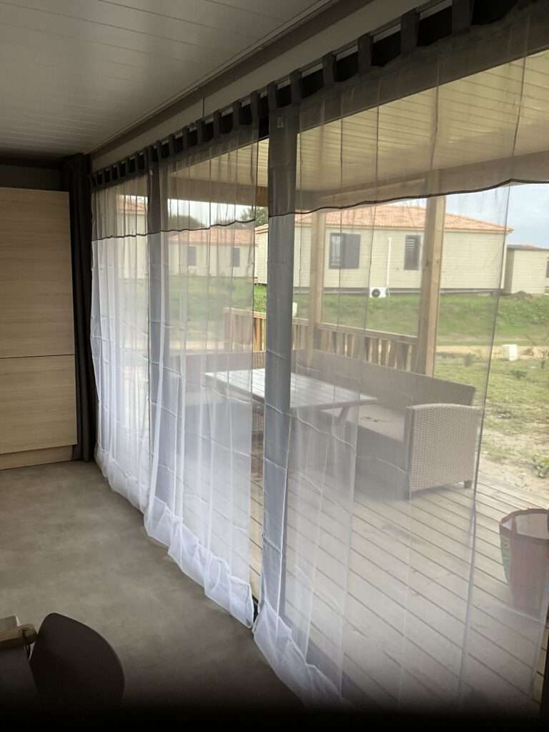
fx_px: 613
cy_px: 366
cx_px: 274
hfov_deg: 48.2
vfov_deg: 61.7
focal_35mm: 29
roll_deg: -1.5
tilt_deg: -8.3
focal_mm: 3
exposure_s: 1/122
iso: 40
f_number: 1.8
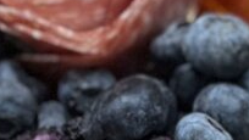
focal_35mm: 222
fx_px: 1467
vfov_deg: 5.5
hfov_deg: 9.6
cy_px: 159
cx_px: 292
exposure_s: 1/120
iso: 100
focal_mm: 5.7
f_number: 1.5
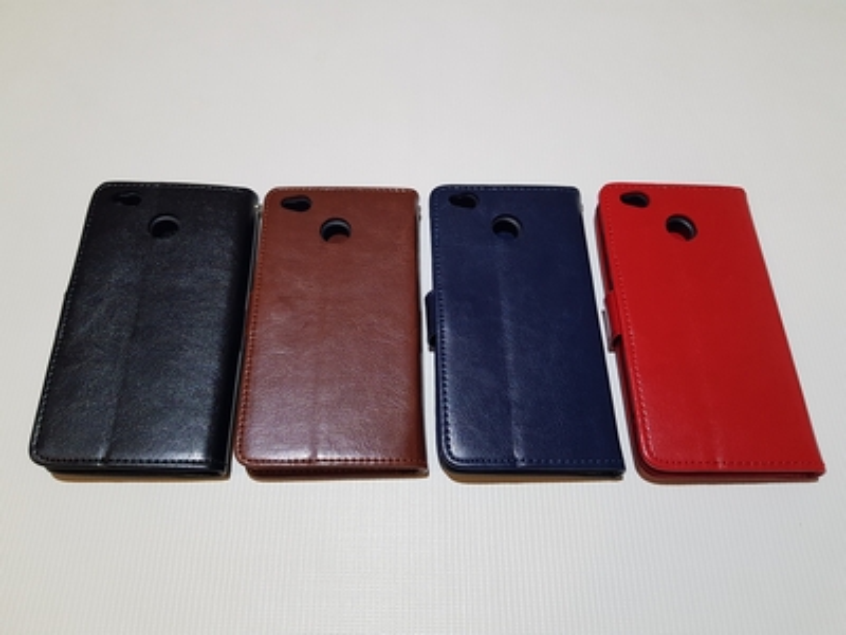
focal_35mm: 26
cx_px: 423
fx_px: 635
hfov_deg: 67.3
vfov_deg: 53.1
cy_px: 318
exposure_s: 1/50
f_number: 1.7
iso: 160
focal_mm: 4.2
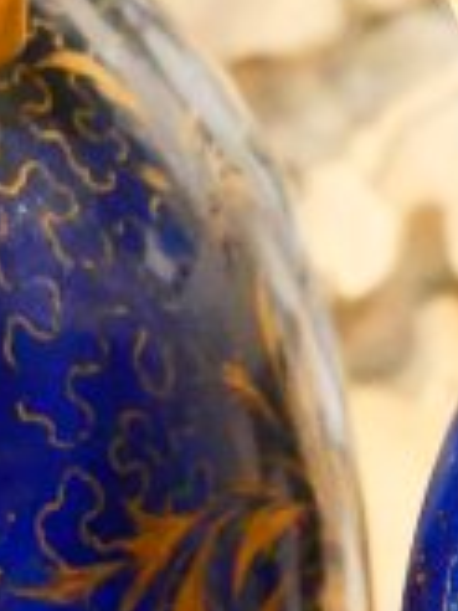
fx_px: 4640
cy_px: 779
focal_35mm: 263
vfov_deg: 7.5
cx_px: 1005
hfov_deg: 5.5
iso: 3200
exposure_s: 1/20
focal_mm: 18
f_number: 5
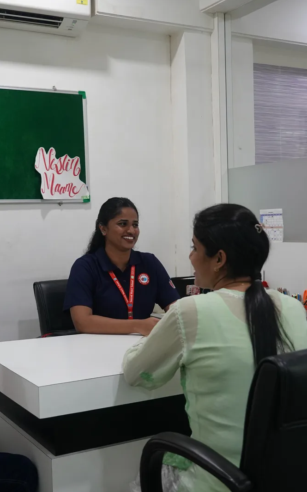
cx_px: 139
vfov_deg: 43.5
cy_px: 246
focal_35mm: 46
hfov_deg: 28.0
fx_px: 616
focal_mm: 30
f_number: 4
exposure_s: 1/80
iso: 2000
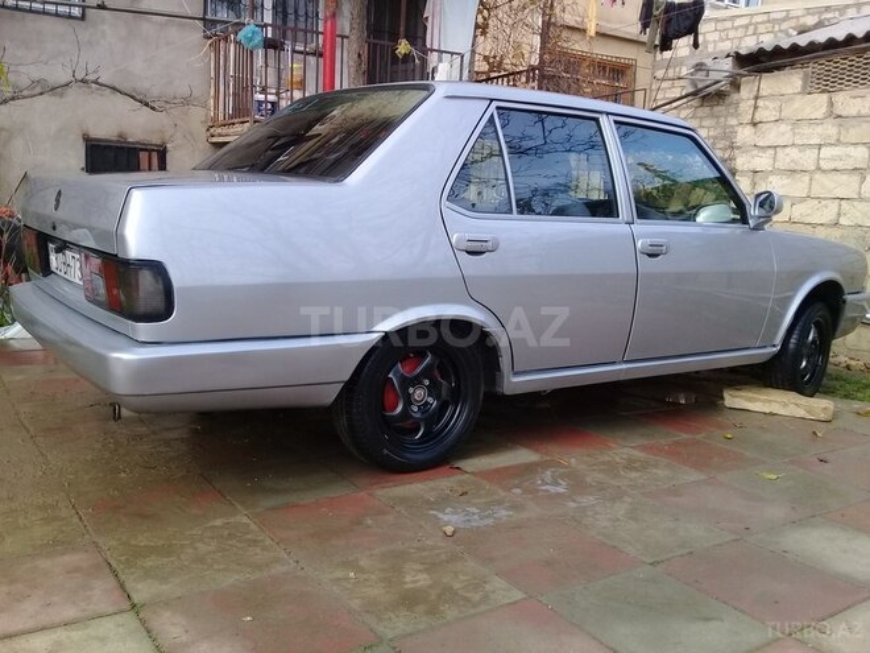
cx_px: 435
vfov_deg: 45.4
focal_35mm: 31
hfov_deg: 58.4
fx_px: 779
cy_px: 326
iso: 50
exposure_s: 1/286
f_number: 2.2
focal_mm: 3.3
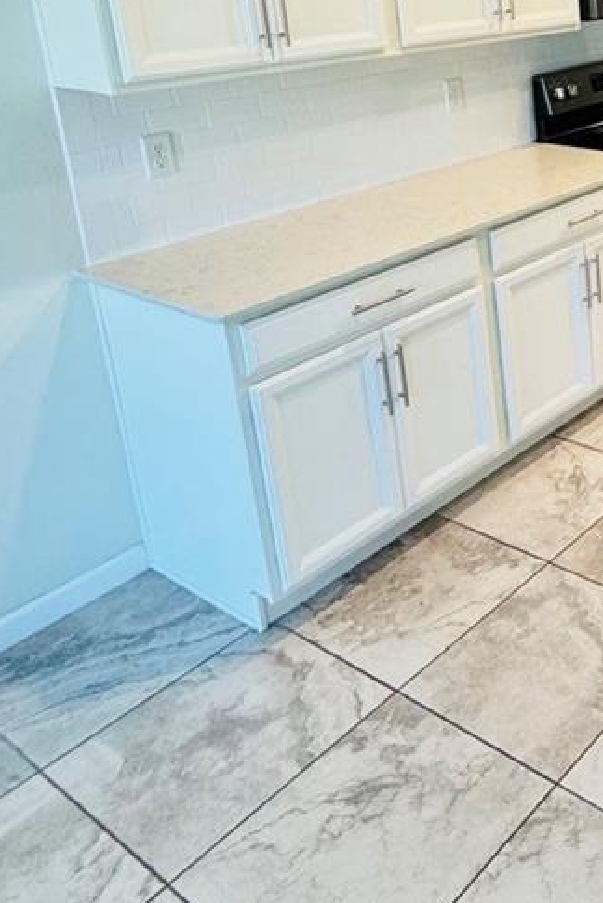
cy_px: 151
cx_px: 798
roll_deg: +1.1
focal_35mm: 36
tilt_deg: -13.7
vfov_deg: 49.3
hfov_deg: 29.3
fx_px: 903
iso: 200
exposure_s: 1/60
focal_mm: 2.22
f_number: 2.2
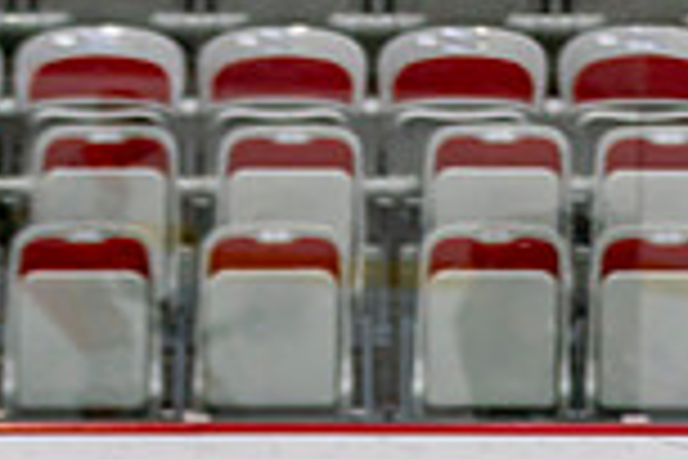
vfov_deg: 2.3
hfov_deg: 3.5
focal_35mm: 586
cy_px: 932
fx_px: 11198
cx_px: 709
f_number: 2.8
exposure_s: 1/640
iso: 640
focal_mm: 120
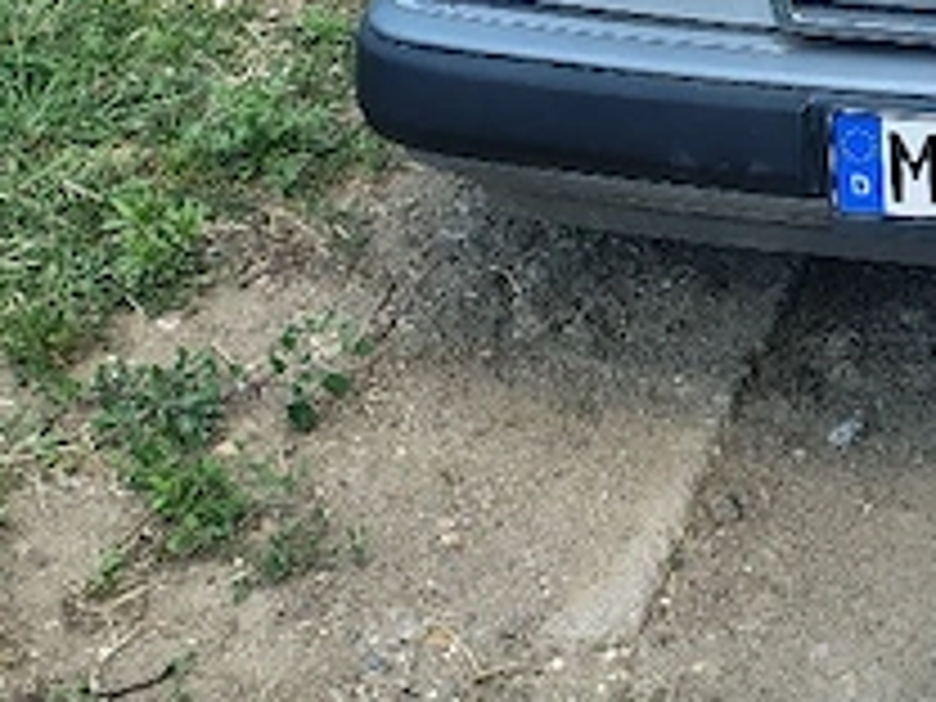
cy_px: -144
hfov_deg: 24.0
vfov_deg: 19.3
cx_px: 1192
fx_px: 1947
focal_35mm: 72
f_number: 1.7
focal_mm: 4.71
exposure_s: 1/476
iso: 174
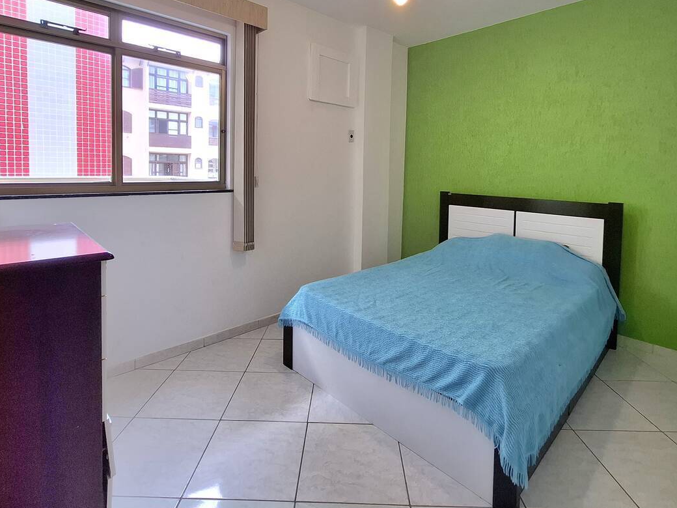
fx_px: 352
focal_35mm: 18
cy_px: 182
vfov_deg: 70.1
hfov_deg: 87.7
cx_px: 348
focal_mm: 1.74
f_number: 2.2
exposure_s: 1/60.2
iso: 40
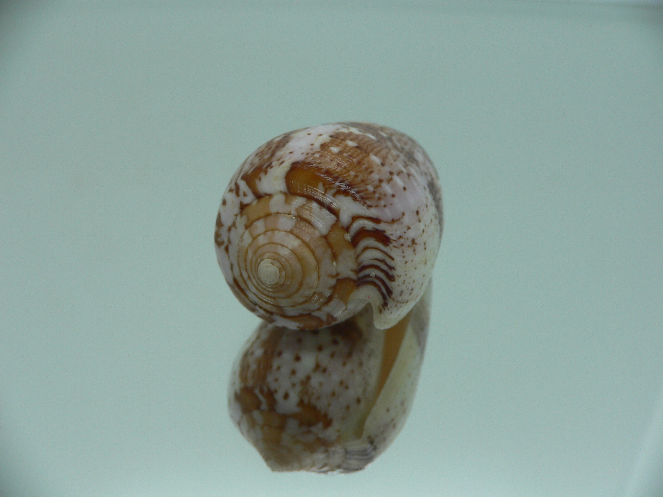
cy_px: 248
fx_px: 670
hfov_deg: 52.6
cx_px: 332
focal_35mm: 35
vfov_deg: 40.7
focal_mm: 4.6
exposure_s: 1/60
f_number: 2.8
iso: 80
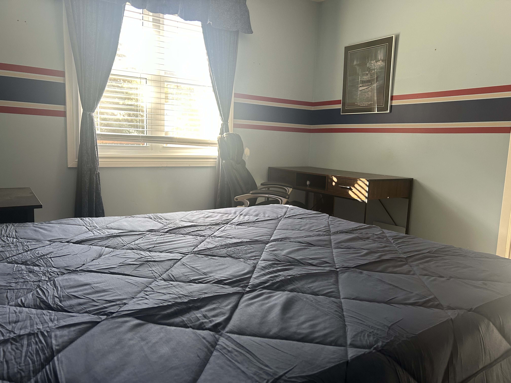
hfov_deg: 67.3
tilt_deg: -7.5
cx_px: 256
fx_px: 384
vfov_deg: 53.1
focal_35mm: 26
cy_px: 192
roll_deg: -2.1
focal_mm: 5.7
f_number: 1.5
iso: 125
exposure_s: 1/121
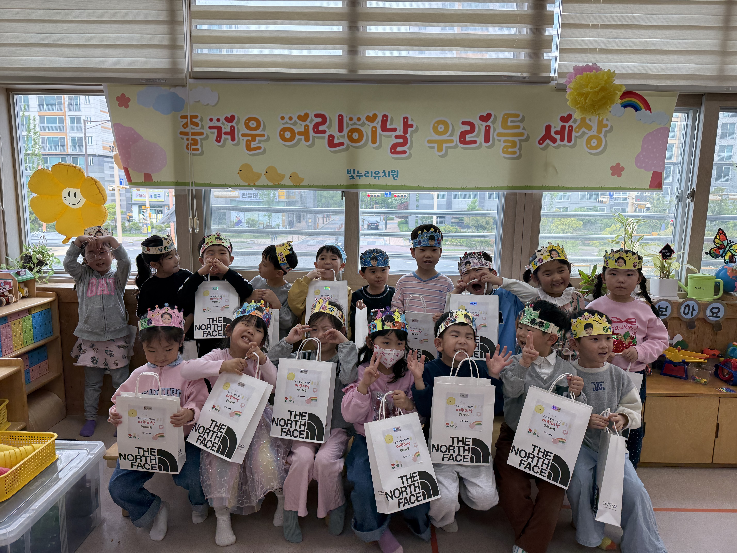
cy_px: 276
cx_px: 368
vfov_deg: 56.8
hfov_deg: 71.6
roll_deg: -1.3
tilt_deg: -8.4
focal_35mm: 24
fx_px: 511
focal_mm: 6.76
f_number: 1.78
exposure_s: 1/459
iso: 100
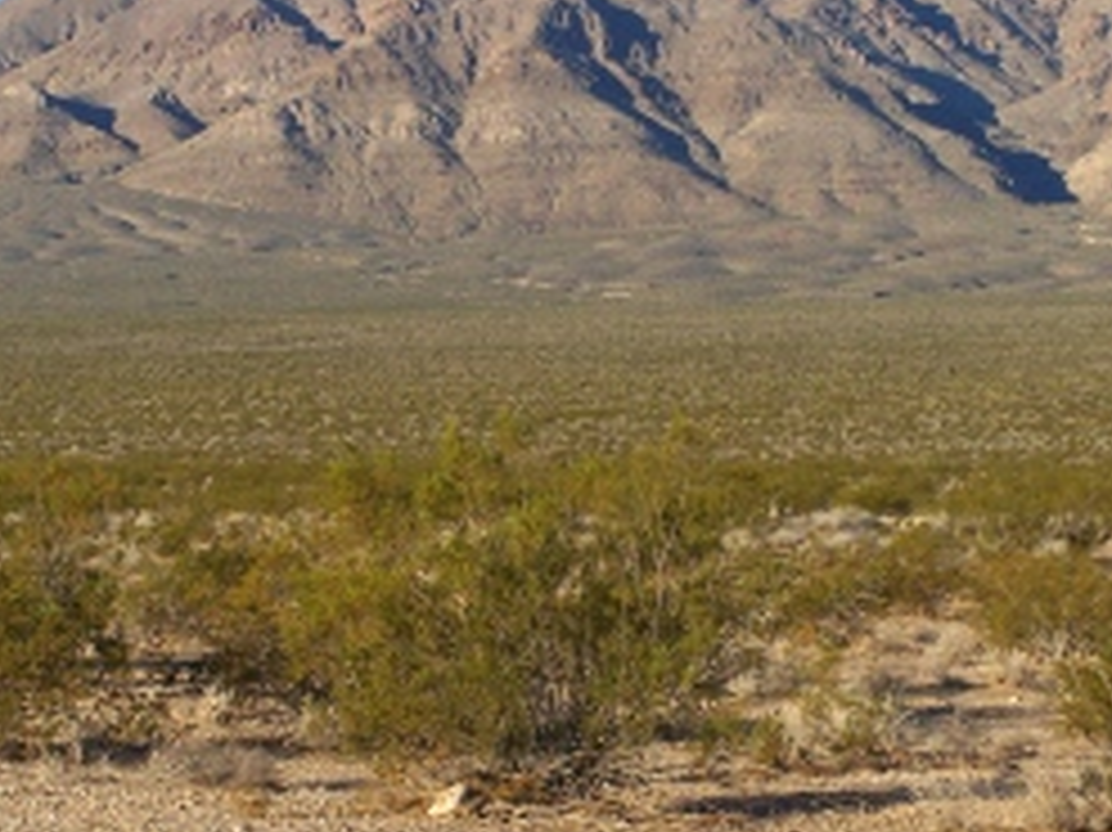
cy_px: 193
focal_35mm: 170
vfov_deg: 8.7
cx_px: 644
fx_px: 5458
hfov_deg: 11.6
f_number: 4.5
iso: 80
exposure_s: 1/640
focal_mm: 17.5
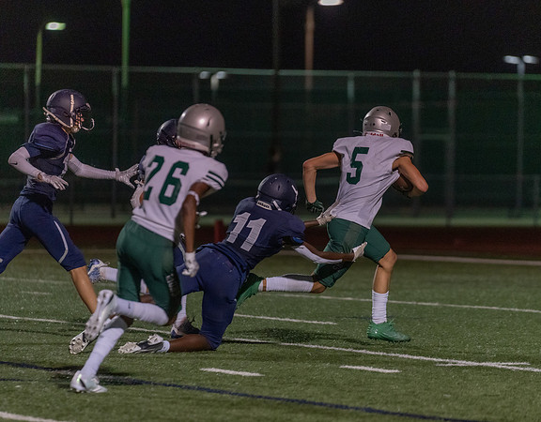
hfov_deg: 7.4
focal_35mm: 262
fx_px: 4154
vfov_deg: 5.8
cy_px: 197
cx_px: 338
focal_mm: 200
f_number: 2.8
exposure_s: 1/1000
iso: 5000
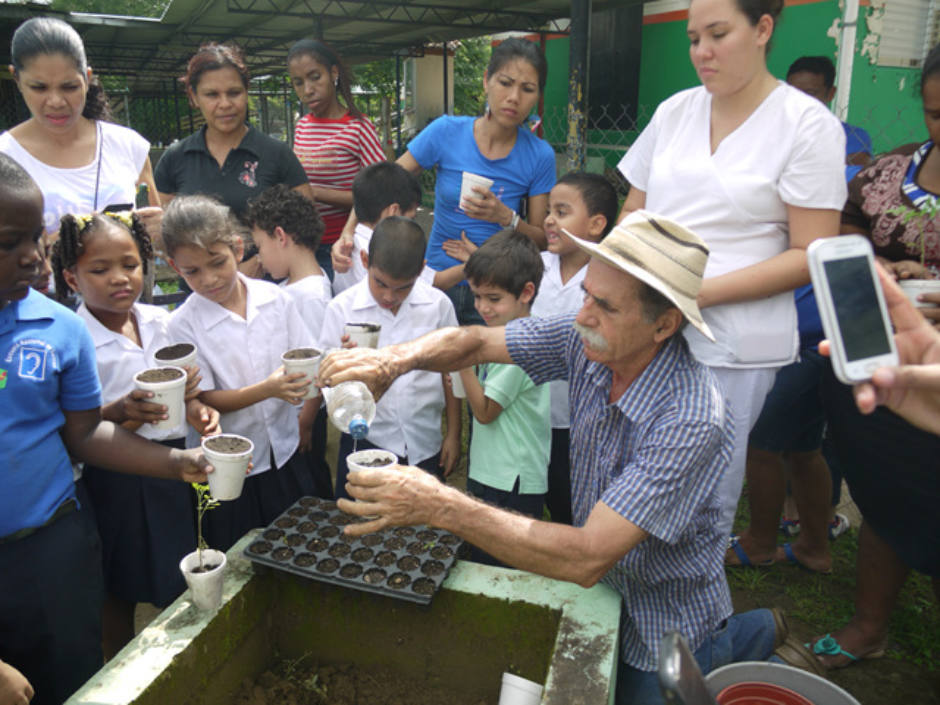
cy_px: 352
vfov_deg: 49.7
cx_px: 470
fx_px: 760
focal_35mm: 28
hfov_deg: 63.4
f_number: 4
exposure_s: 1/400
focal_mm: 14
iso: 100
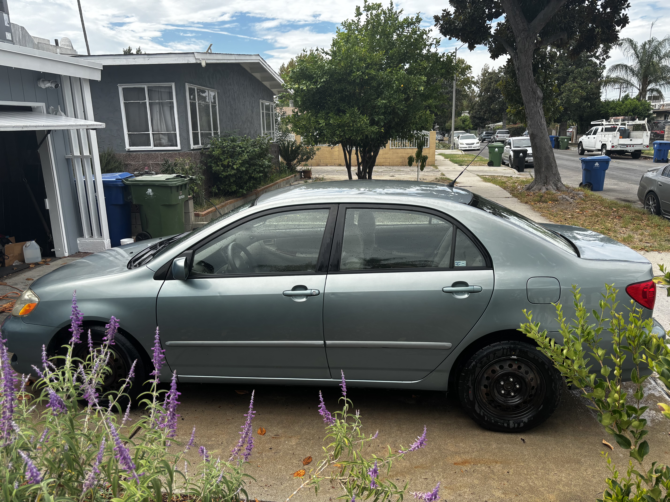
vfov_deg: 53.1
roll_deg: -0.1
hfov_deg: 67.3
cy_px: 251
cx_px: 335
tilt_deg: -15.2
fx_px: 503
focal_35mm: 26
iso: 50
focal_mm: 5.96
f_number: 1.6
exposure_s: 1/1248
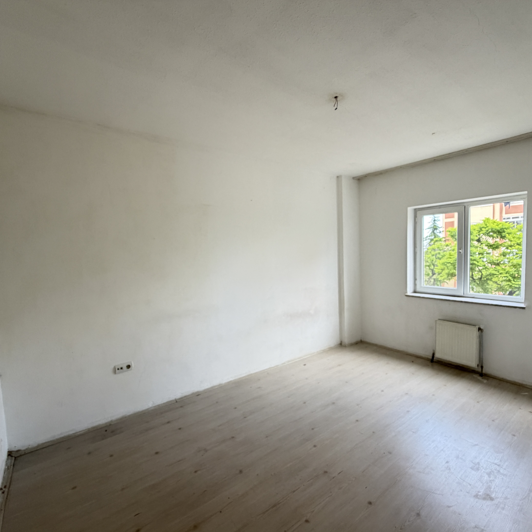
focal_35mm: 17
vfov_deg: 84.0
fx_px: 296
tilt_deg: -4.4
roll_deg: +1.0
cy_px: 272
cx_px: 294
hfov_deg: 83.7
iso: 160
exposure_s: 1/121
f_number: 2.2
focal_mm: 2.22
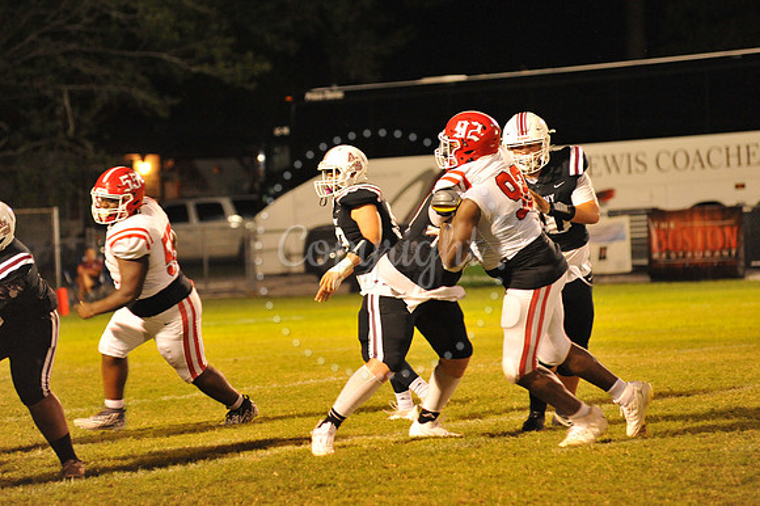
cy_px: 253
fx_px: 4220
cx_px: 380
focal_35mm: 200
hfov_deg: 10.3
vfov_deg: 6.9
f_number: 5
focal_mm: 200
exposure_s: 1/160
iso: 5000
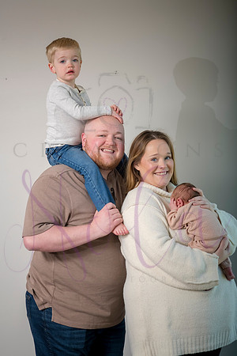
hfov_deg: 16.1
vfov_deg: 23.9
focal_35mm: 85
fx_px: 839
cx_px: 118
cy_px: 178
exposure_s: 1/250
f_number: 8
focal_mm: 85
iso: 500
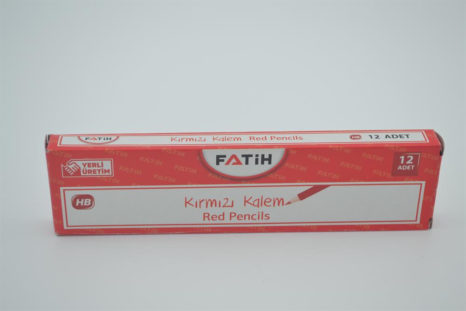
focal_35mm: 72
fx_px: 932
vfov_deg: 18.9
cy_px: 156
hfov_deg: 28.1
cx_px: 233
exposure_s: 1/80
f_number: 6.3
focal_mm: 48
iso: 100
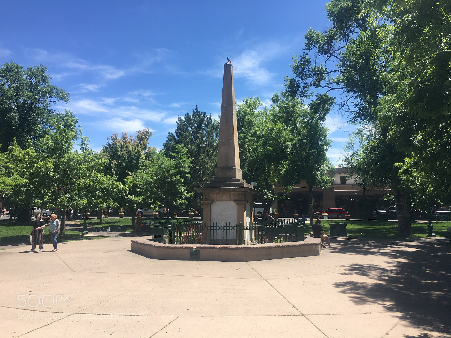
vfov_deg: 48.2
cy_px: 169
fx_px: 378
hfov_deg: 61.7
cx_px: 226
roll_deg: +0.3
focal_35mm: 29
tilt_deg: +5.8
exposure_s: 1/1054
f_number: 2.2
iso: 25
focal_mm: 4.15
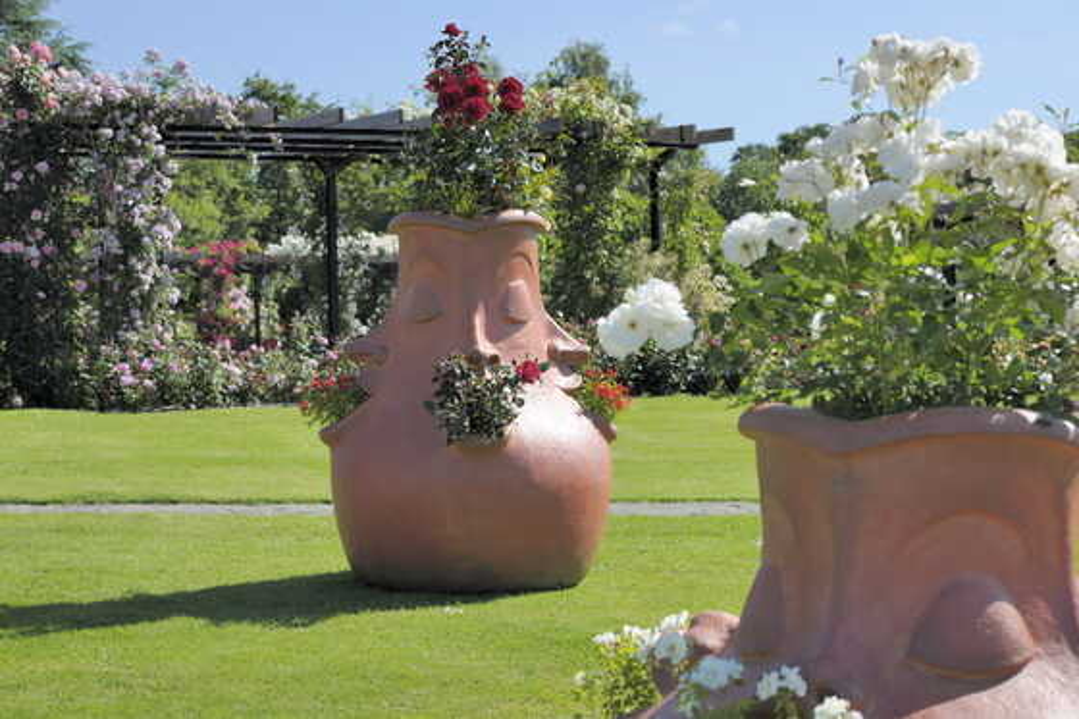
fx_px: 2547
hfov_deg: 23.9
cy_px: 360
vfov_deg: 16.1
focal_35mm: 85
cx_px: 540
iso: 160
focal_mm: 85
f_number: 7.1
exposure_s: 1/500
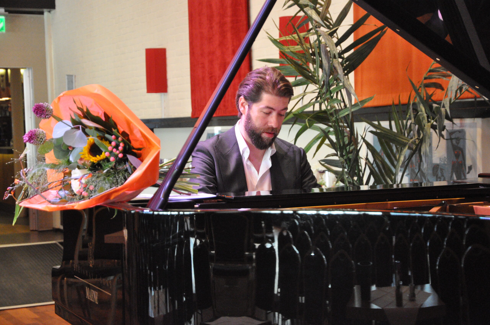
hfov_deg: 27.0
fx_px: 1020
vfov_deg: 18.1
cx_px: 245
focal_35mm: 75
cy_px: 162
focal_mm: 50
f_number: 5
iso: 3200
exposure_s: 1/50
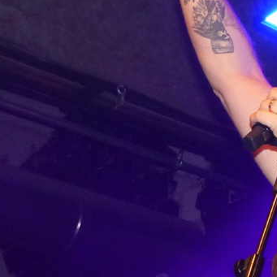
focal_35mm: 109
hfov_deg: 15.6
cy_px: 209
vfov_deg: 15.9
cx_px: 298
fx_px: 987
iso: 400
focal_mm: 7.6
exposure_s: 1/60
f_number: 2.8
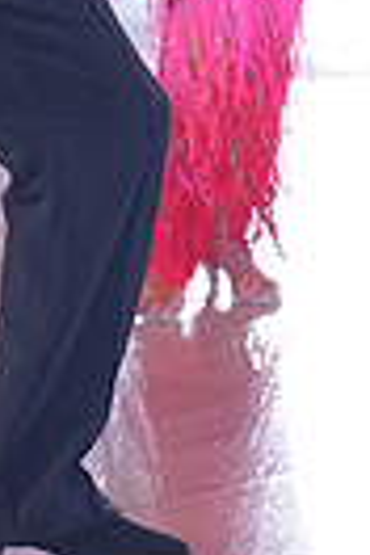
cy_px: -189
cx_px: -149
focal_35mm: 219
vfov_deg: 9.2
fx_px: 3376
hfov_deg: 6.2
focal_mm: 50
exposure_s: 1/400
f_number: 4
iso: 2000
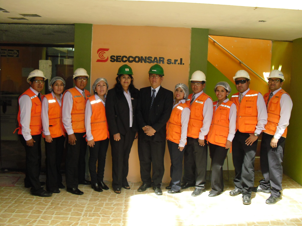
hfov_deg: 50.1
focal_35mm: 37
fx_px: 323
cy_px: 114
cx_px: 154
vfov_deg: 38.7
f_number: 3.1
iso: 200
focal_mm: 6.3
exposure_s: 1/100
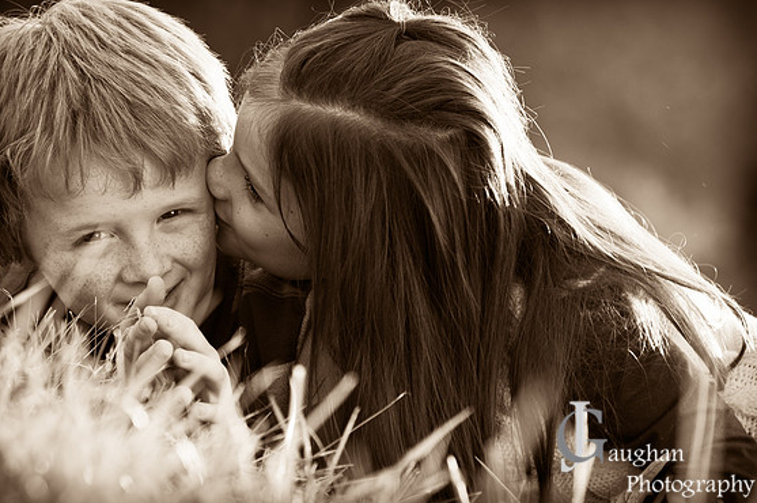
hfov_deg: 10.1
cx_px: 368
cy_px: 243
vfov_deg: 6.7
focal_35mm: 203
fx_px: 4264
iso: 200
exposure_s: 1/100
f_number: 4.5
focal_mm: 130
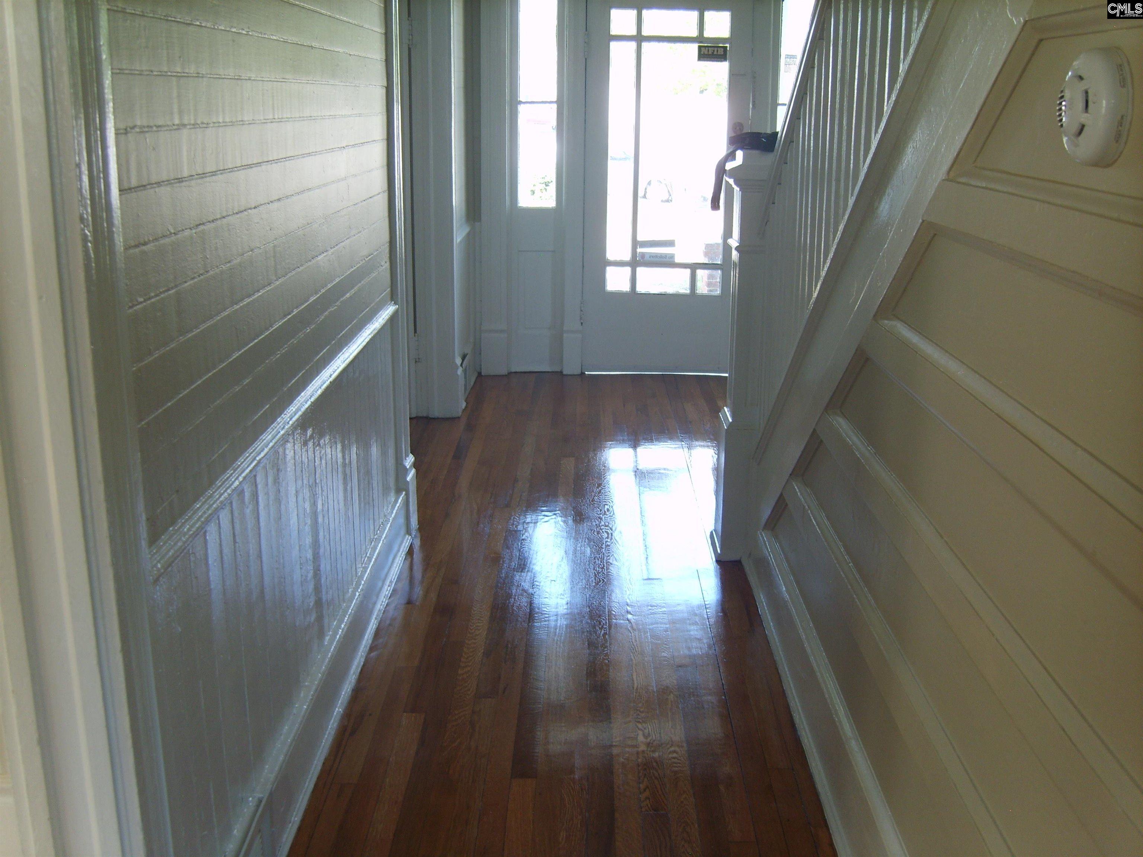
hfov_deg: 52.6
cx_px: 572
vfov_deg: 40.7
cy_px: 428
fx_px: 1156
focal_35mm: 35
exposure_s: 1/30
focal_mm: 7.4
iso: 54
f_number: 2.8
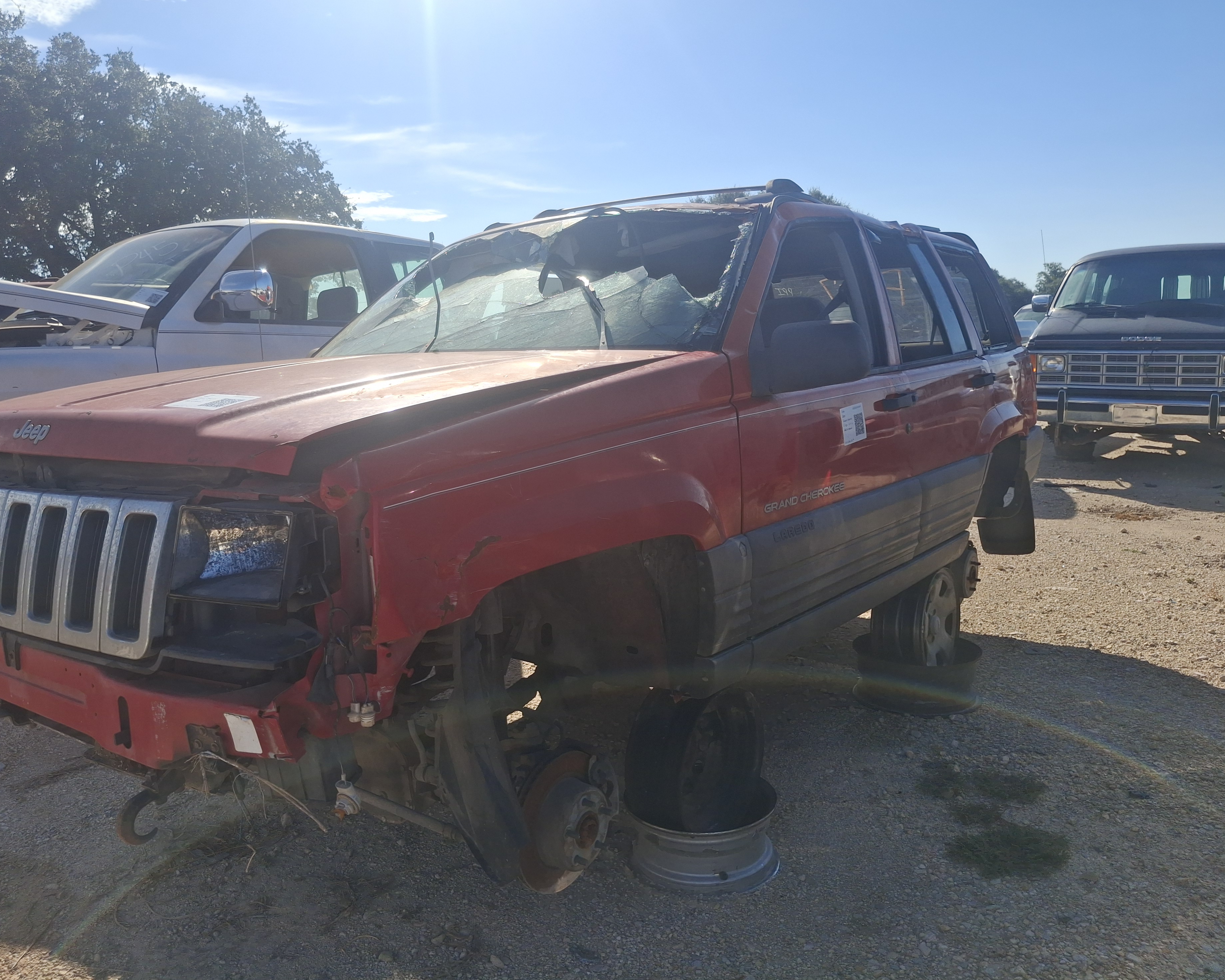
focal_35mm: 27
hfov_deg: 63.9
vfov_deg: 53.2
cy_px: 473
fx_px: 979
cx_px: 556
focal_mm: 4.69
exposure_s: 1/3891
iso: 32
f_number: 1.8
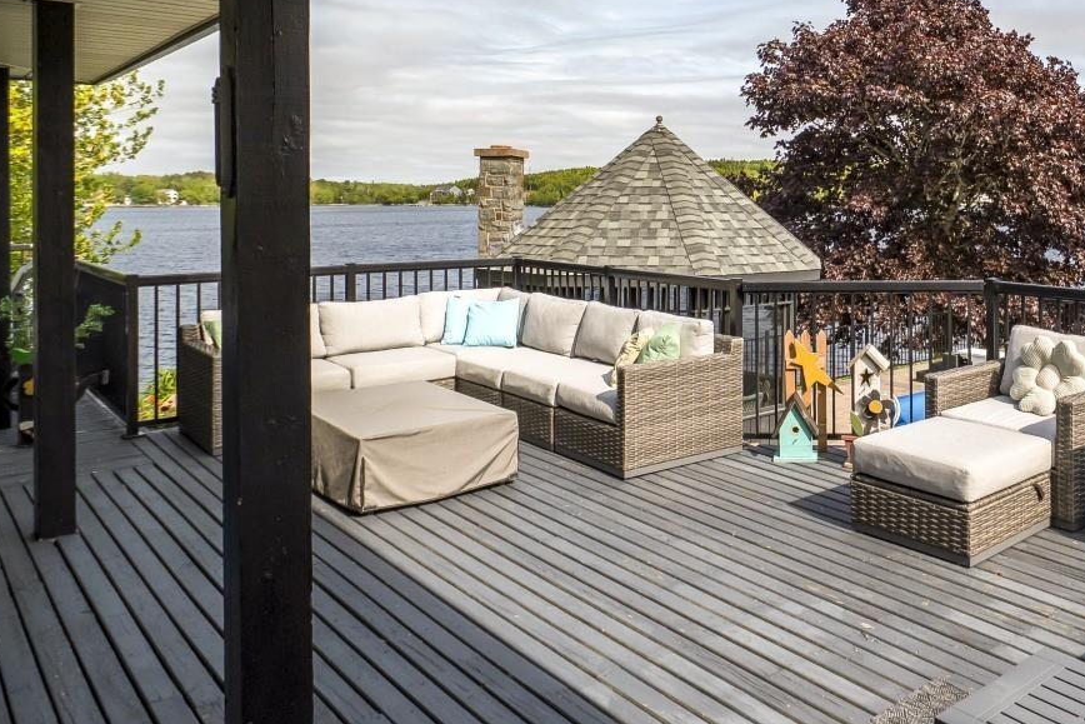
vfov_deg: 45.2
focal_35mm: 28
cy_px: 200
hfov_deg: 61.7
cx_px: 815
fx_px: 844
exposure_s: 1/2000
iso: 400
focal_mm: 10
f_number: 5.6
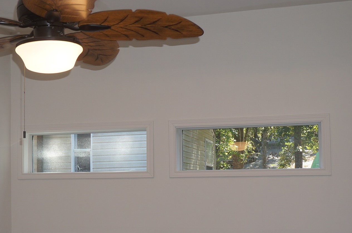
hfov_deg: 35.0
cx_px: 138
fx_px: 556
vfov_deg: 23.5
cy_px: 171
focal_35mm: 57
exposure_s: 1/100
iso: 200
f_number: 5
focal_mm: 22
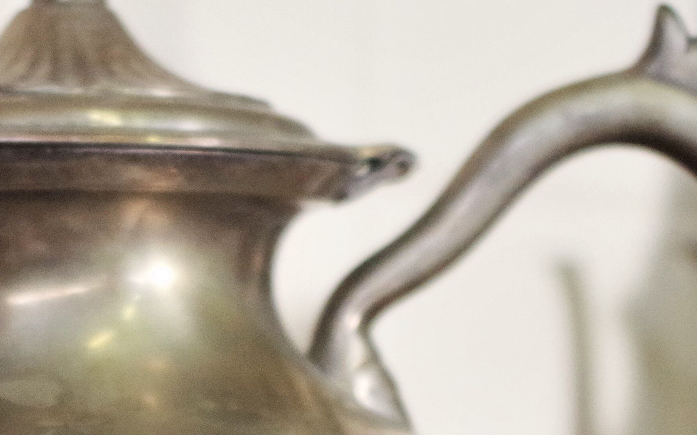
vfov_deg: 7.2
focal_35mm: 181
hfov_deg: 11.6
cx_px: 185
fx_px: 3438
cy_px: 416
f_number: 4.5
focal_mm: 35
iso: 1600
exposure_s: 1/80
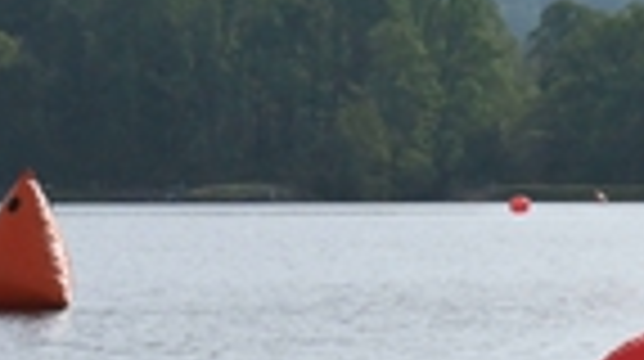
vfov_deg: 6.0
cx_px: 1013
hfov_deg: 10.5
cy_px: 718
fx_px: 3377
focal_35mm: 198
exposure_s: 1/1250
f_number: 18
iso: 2000
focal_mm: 49
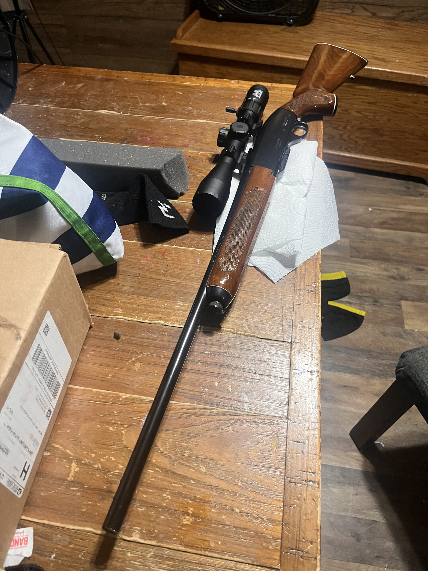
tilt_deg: -52.0
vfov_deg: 67.3
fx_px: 429
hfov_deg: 53.1
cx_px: 214
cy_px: 286
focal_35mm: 26
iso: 250
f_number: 1.6
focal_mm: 5.1
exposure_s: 1/60
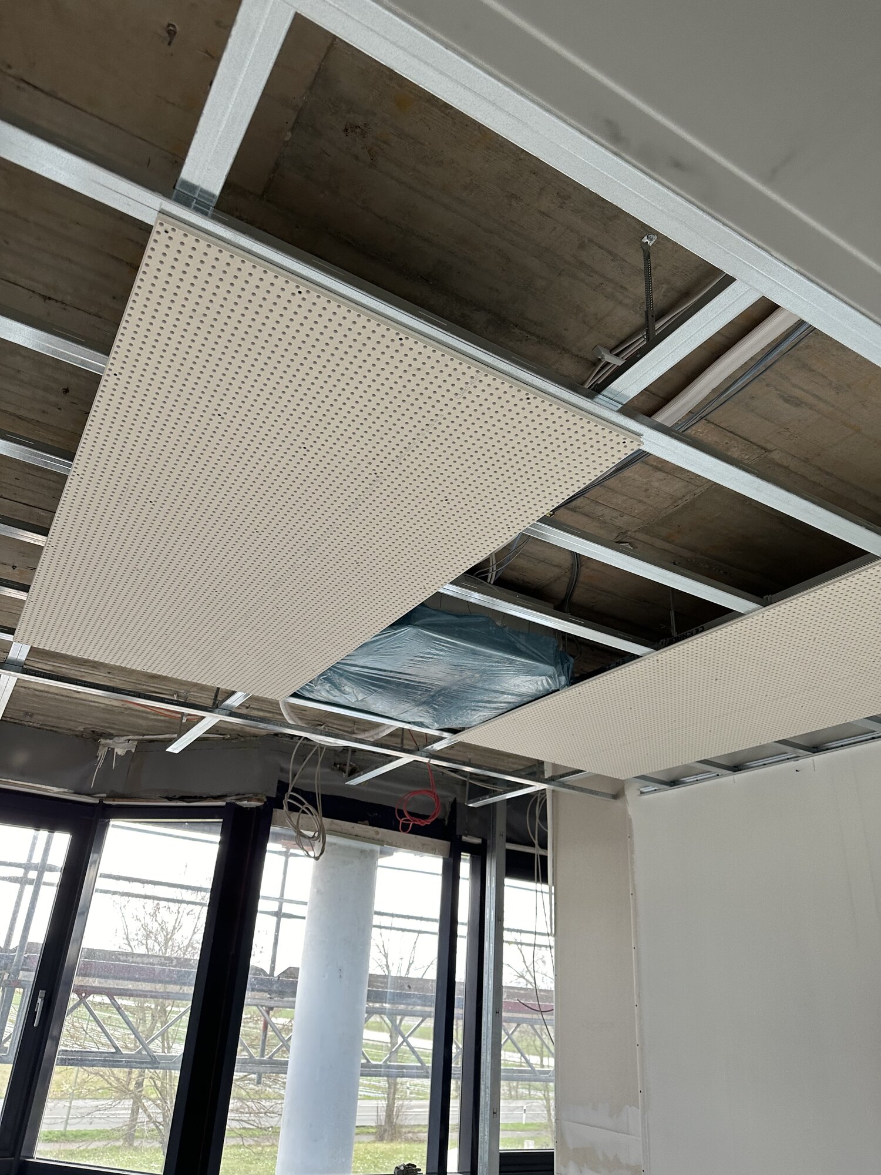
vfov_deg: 71.6
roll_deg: -2.2
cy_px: 588
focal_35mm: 24
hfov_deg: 56.8
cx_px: 440
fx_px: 814
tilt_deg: +28.8
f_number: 1.78
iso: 160
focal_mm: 6.86
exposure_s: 1/121
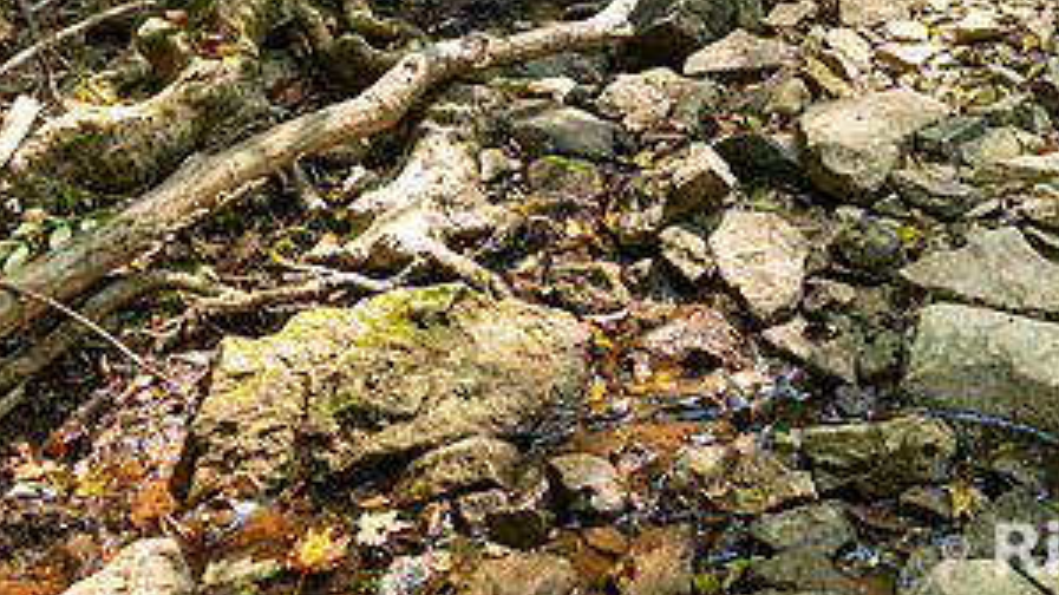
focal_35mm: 57
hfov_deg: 36.3
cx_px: 705
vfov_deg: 20.0
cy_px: -73
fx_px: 1600
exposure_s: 1/125
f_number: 5
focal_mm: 28
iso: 250
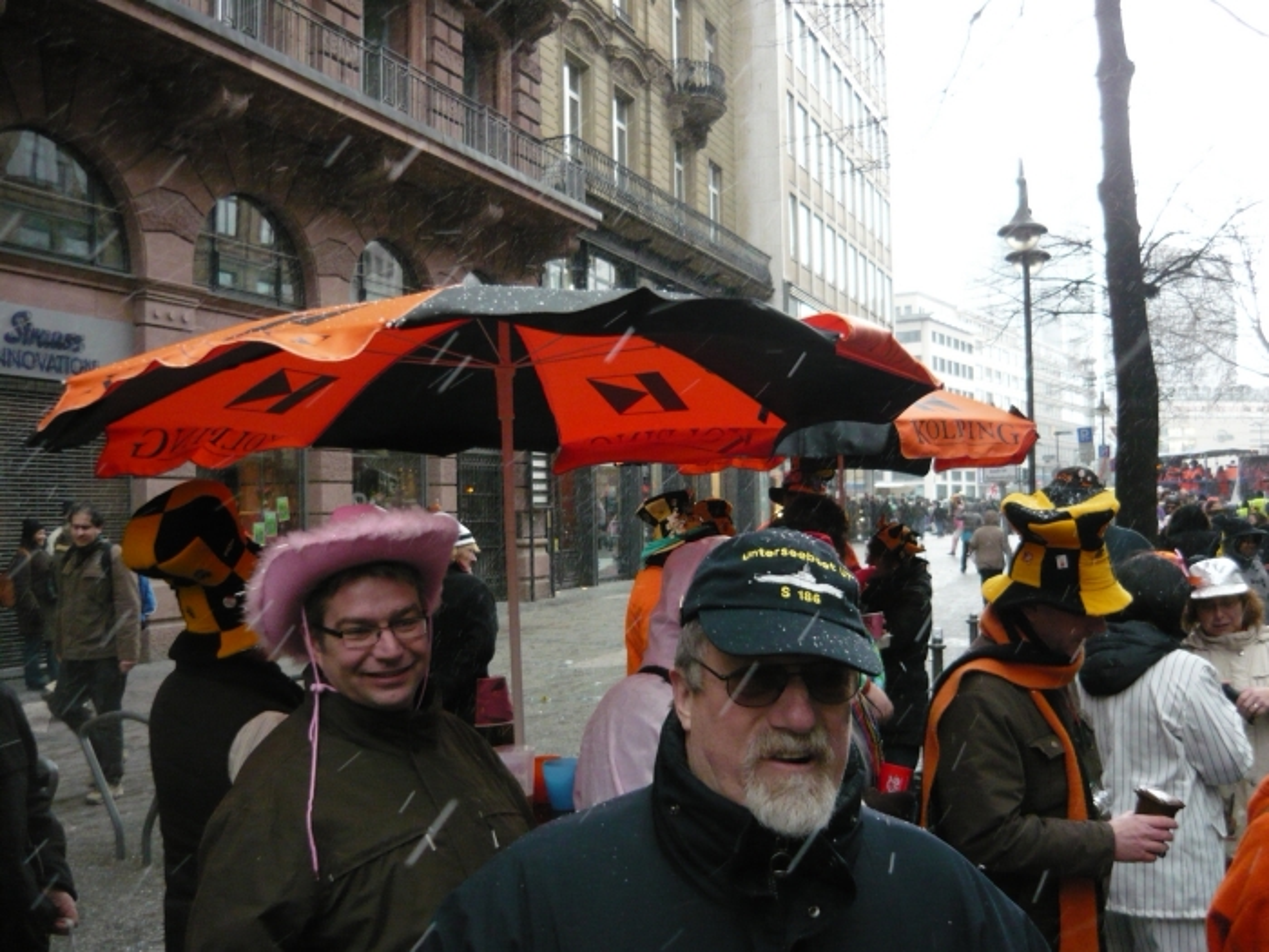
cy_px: 476
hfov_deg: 55.4
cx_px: 634
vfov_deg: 42.9
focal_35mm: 33
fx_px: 1210
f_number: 2.8
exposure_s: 1/125
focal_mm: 5.5
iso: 400
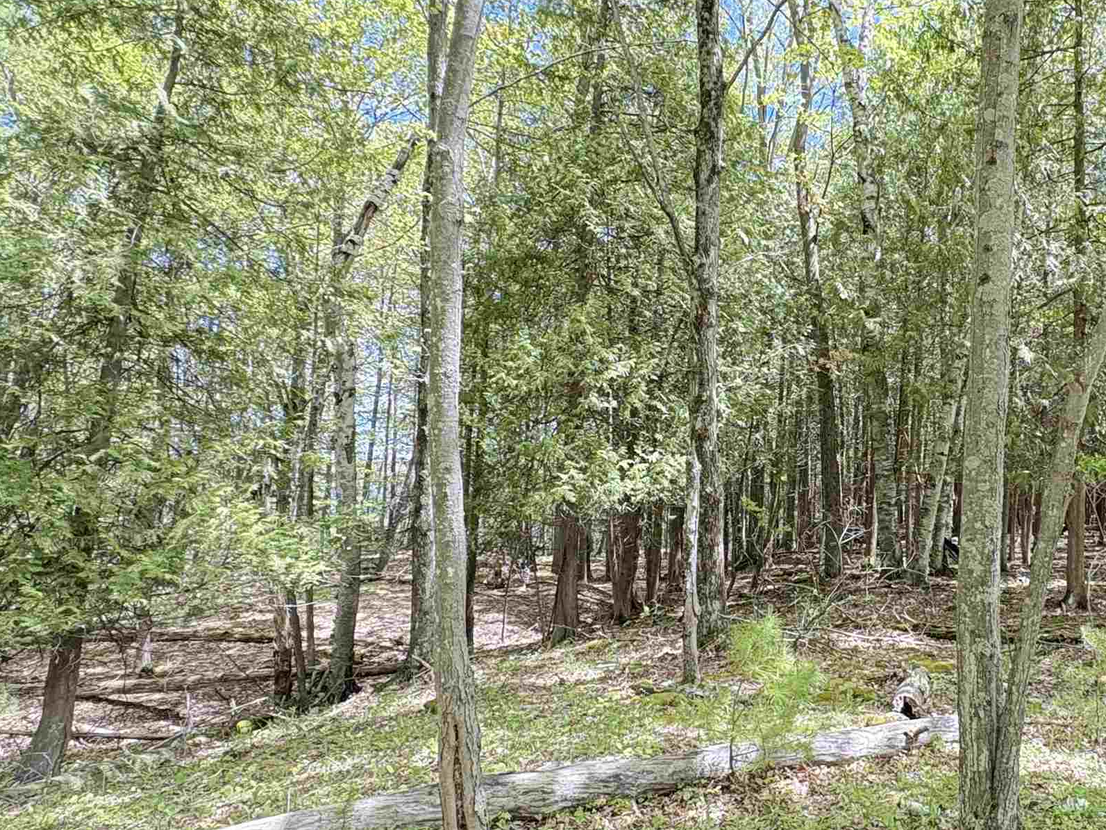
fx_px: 863
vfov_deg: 51.3
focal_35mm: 27
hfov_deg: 61.0
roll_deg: -0.4
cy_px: 449
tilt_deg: +1.4
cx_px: 853
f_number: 2.2
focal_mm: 2.22
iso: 125
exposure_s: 1/129
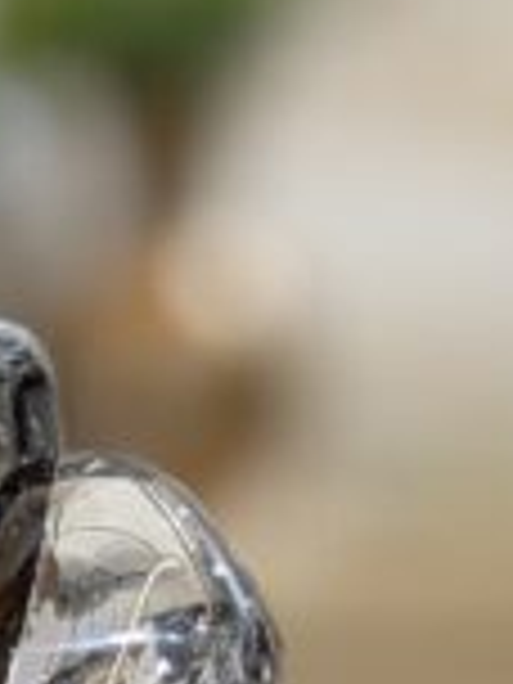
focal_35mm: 323
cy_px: 1296
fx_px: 6382
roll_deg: +0.6
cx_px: -734
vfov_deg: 6.0
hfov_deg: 4.5
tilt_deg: -10.9
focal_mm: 6.76
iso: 250
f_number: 1.78
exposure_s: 1/60
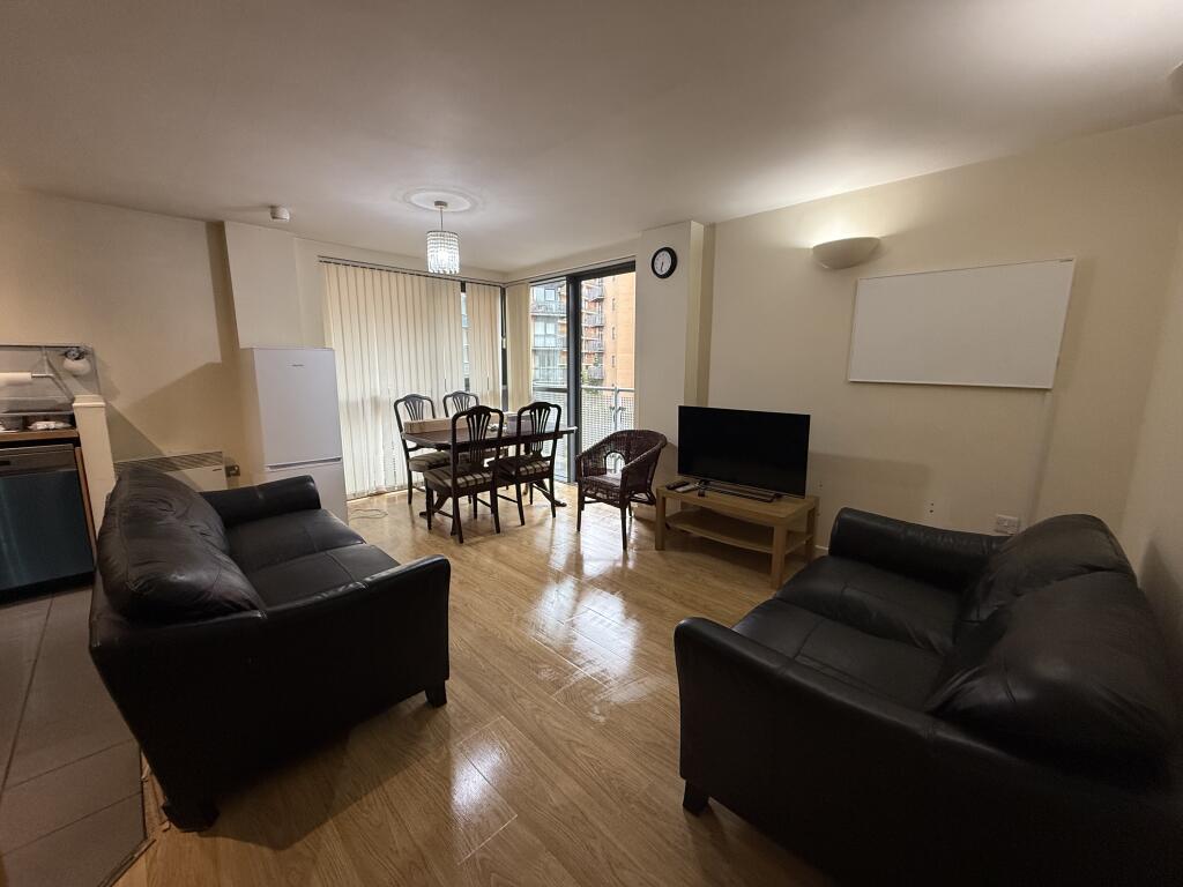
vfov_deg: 85.7
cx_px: 592
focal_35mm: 14
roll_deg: +0.3
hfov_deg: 102.1
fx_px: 478
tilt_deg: -9.7
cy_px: 444
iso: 250
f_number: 2.2
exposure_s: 1/100
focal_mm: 2.22
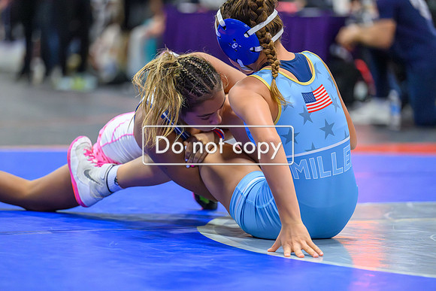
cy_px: 170
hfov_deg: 11.0
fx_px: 2271
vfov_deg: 7.3
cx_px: 199
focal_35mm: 187
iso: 10000
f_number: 2.8
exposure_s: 1/800
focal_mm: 160
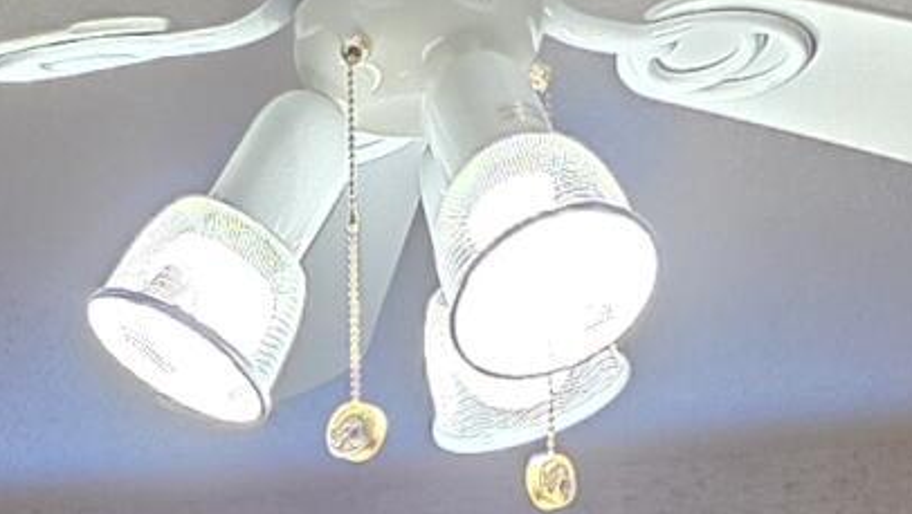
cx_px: -162
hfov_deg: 11.4
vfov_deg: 5.6
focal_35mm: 185
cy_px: 2110
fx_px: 4477
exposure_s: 1/120
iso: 400
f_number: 1.7
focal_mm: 6.3
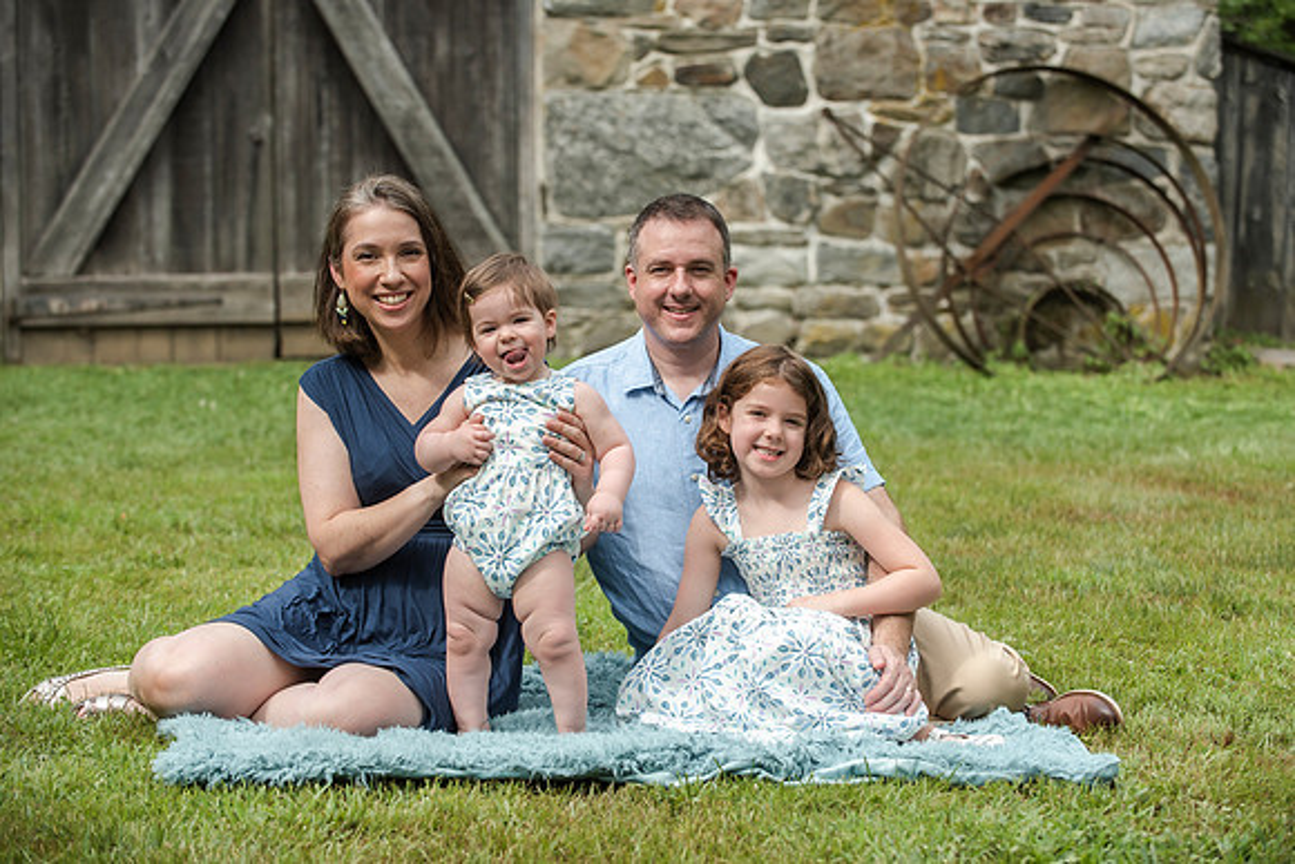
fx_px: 3555
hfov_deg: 20.6
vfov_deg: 13.9
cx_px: 673
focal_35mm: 99
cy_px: 415
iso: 400
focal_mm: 95
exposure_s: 1/2500
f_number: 4.5
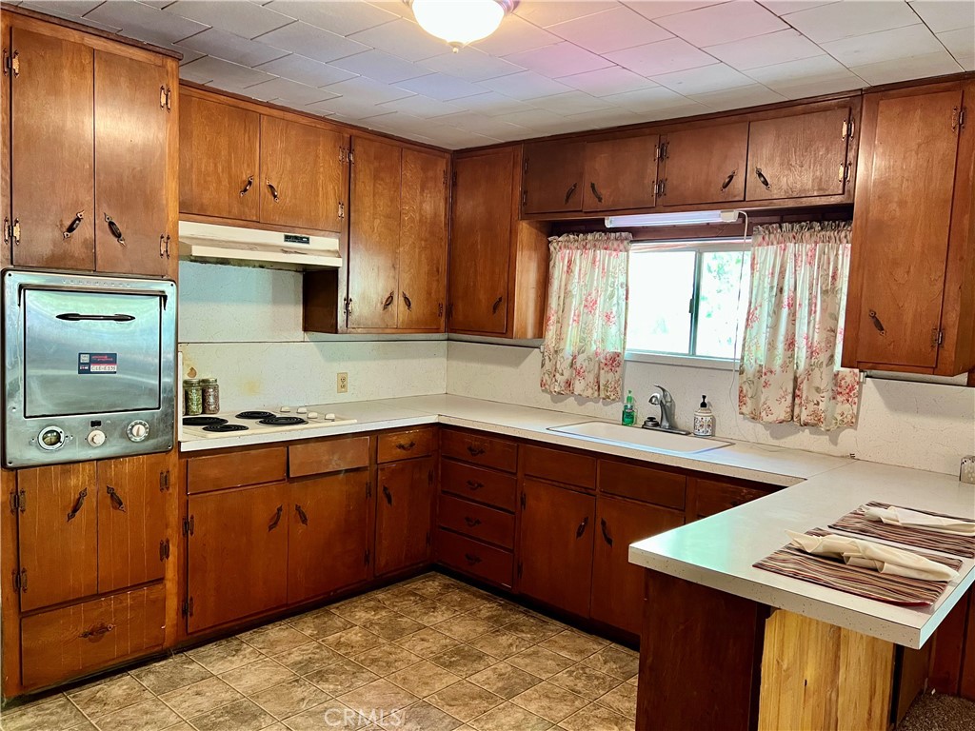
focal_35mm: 26
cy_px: 366
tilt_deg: -4.8
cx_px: 488
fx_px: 732
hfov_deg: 67.3
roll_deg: -2.3
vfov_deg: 53.1
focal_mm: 5.7
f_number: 1.5
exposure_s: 1/60
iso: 250
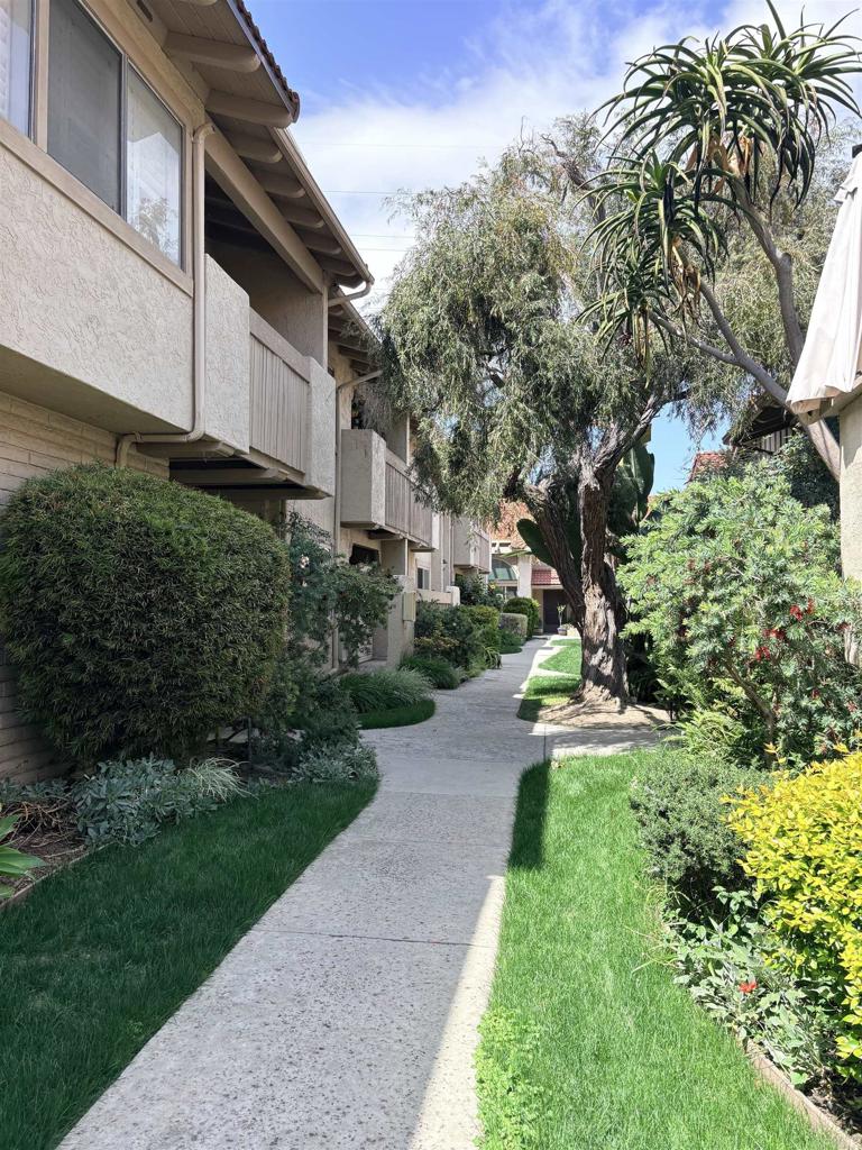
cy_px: 575
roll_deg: +2.6
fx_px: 863
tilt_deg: +6.2
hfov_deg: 53.1
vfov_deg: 67.3
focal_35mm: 26
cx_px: 431
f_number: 1.6
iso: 64
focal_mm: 5.96
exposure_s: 1/1420
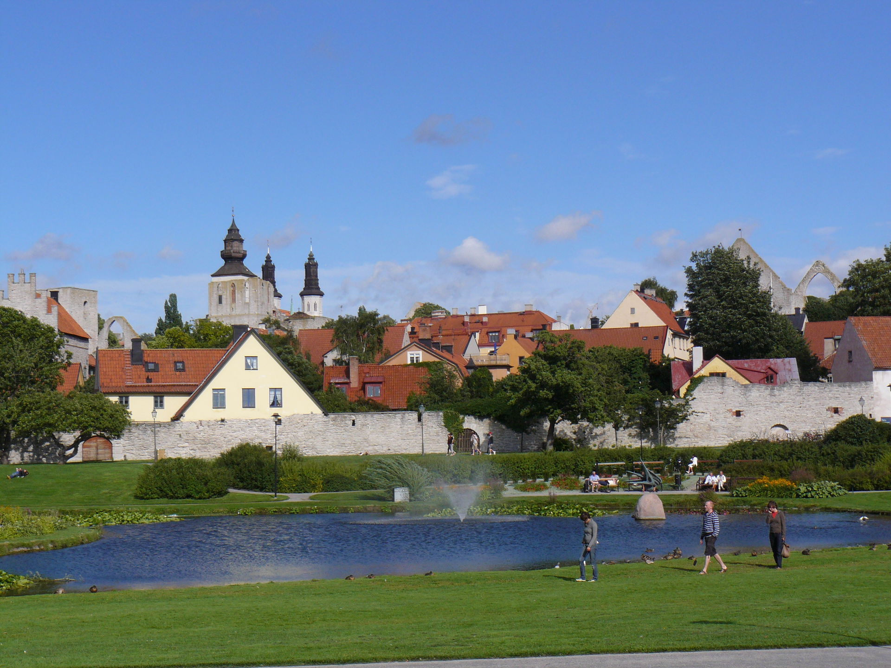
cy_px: 334
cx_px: 446
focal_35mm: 63
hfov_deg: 30.7
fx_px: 1622
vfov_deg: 23.3
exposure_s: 1/500
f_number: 6.3
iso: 100
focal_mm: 10.5
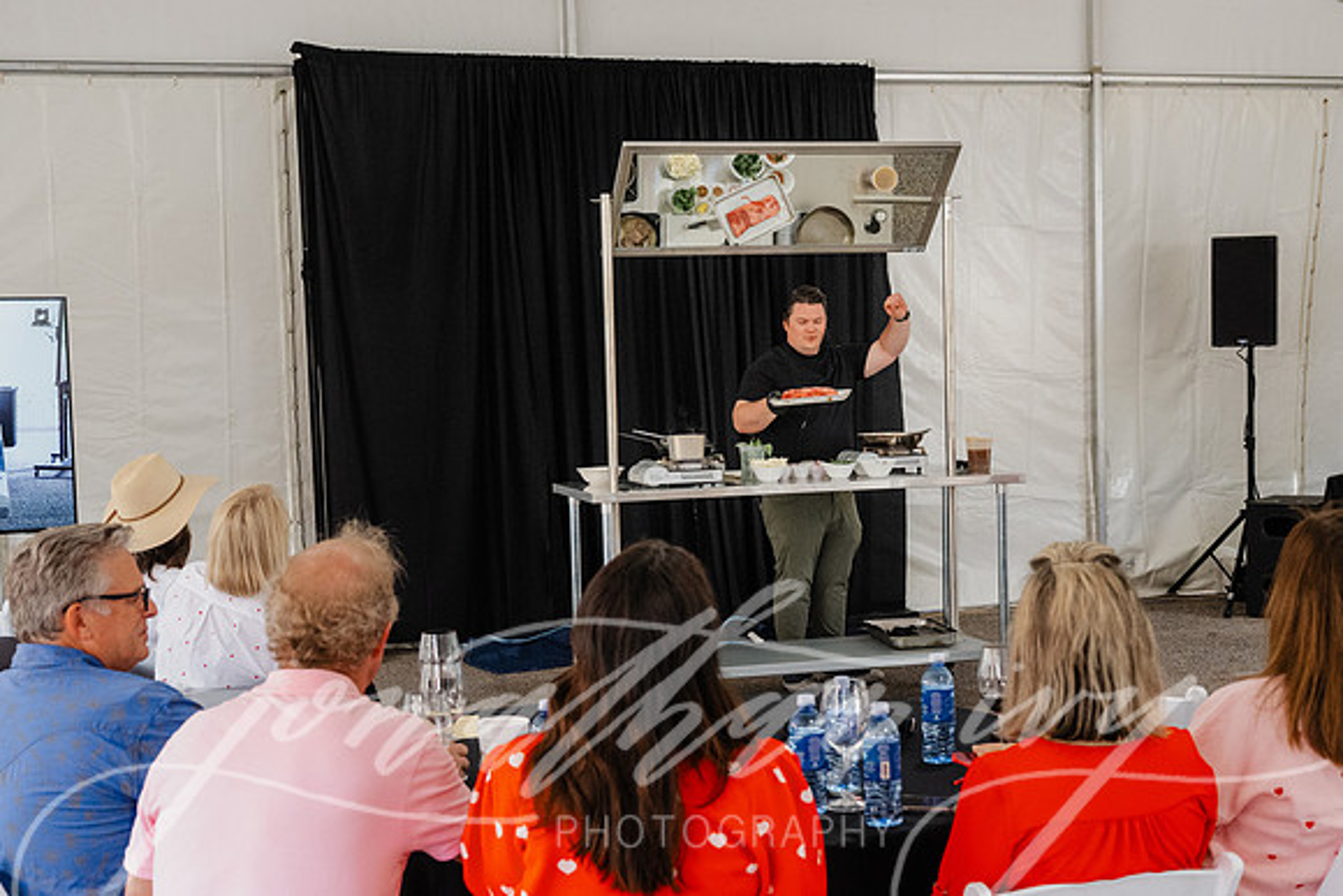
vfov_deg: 23.4
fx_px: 2154
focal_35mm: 58
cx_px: 739
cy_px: 565
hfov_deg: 34.6
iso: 2500
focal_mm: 38
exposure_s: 1/320
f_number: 5
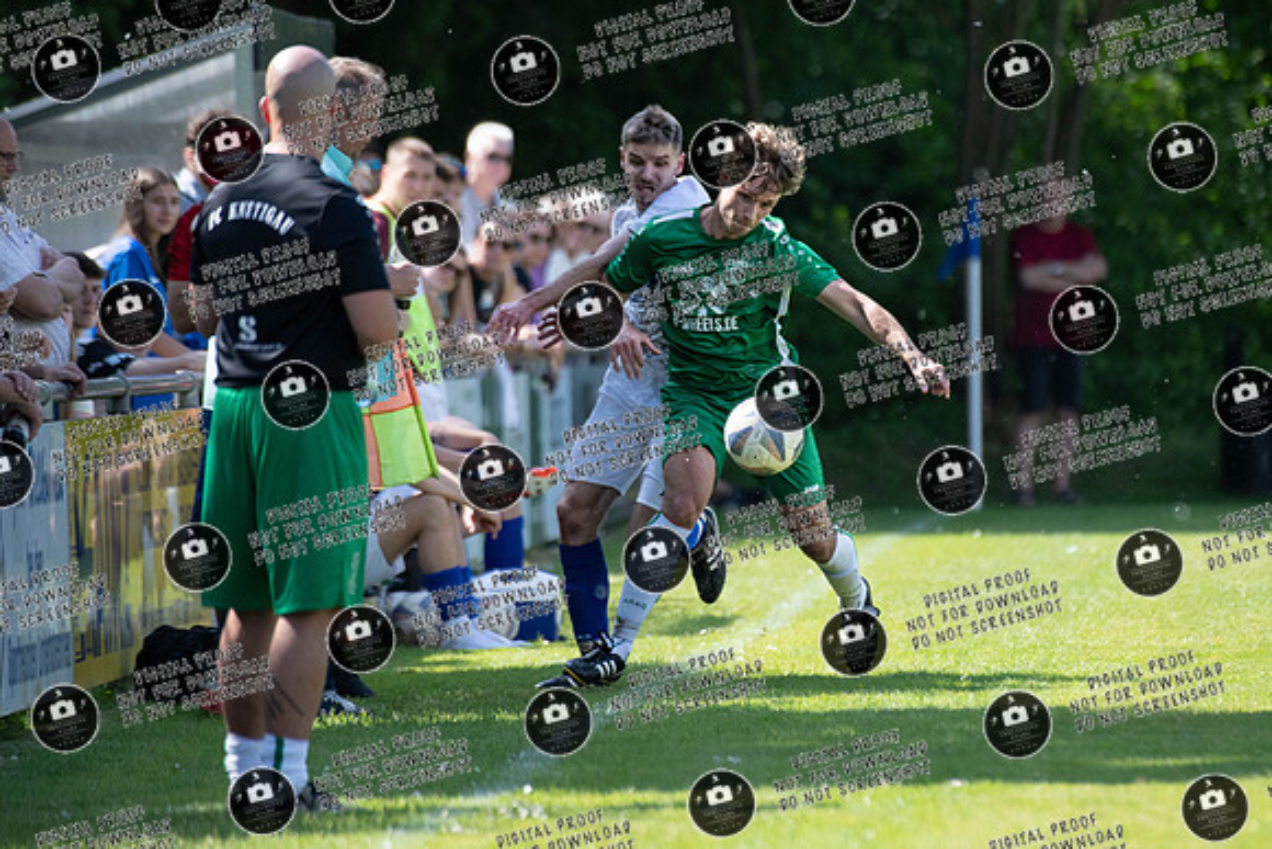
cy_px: 366
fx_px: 18681
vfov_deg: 2.6
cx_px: 764
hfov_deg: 3.9
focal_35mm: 529
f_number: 5.6
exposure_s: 1/1600
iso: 900
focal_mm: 440
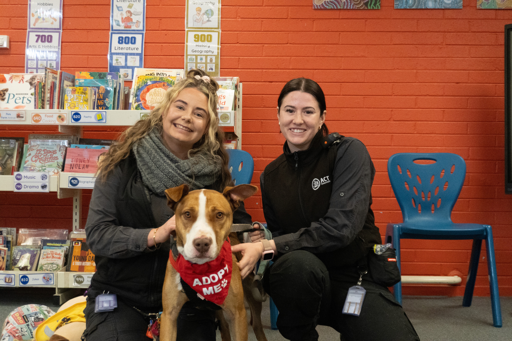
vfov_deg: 29.9
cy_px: 170
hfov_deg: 43.6
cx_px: 256
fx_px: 640
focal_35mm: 45
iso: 6400
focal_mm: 30
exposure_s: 1/125
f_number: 5
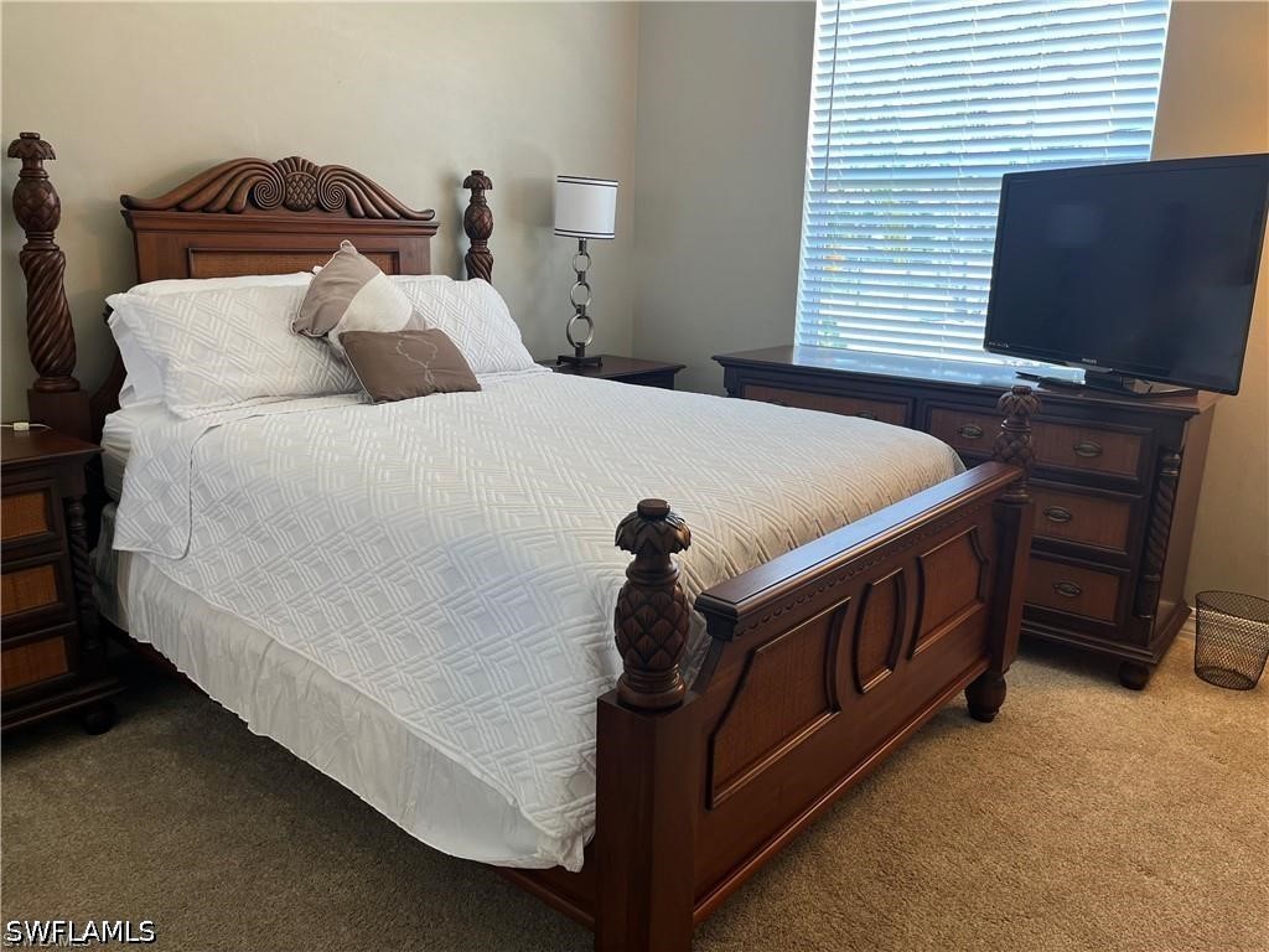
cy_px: 476
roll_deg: -1.3
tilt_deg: -14.6
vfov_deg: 53.1
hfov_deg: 67.3
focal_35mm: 26
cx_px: 634
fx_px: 953
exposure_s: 1/60
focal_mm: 5.1
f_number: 1.6
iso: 64
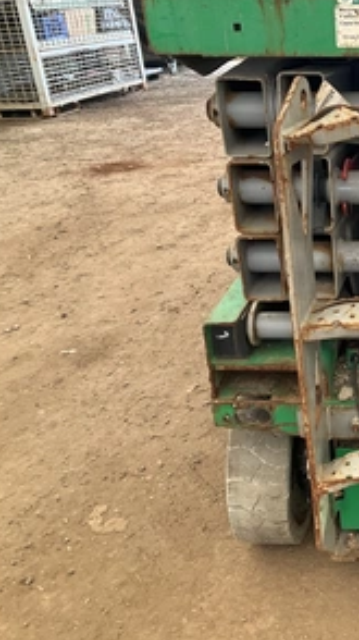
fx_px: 729
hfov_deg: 25.2
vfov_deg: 47.4
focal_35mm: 43
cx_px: 420
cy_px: 322
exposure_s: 1/122
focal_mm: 3
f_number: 1.8
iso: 50
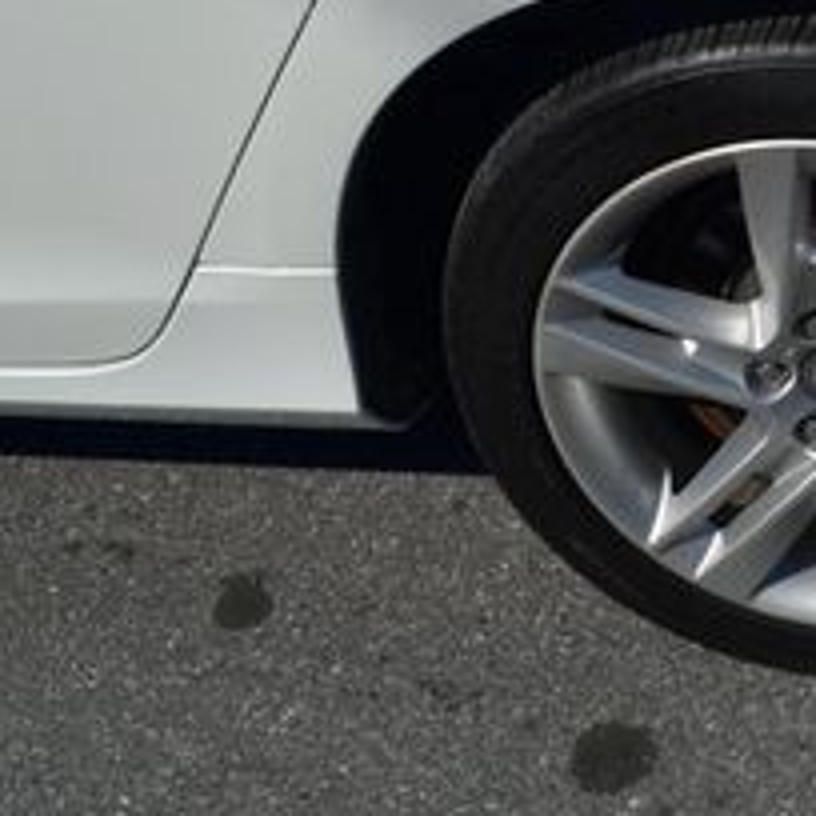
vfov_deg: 20.9
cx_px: 1088
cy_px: 4
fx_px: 2134
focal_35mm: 80
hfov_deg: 19.8
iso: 100
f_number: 10
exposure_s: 1/400
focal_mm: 20
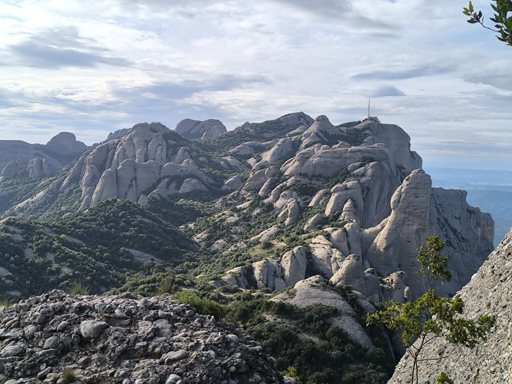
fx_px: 680
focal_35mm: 46
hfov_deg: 41.2
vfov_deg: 31.5
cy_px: 192
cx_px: 256
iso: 50
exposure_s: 1/992
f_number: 1.65
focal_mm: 6.14
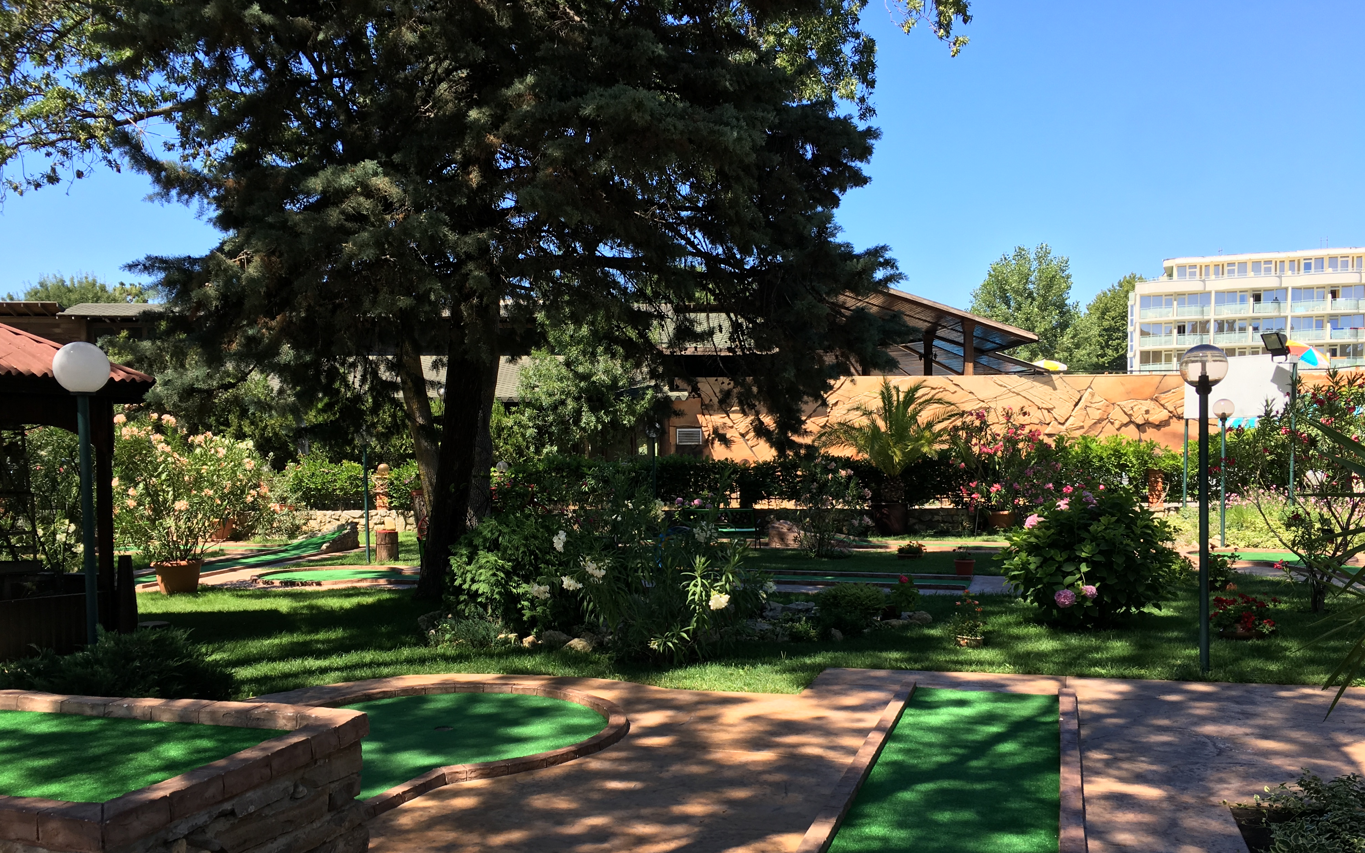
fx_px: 1153
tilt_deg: -2.6
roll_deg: -0.3
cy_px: 501
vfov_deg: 40.5
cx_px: 679
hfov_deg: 61.2
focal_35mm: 31
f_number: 2.2
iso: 25
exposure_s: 1/605
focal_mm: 4.15
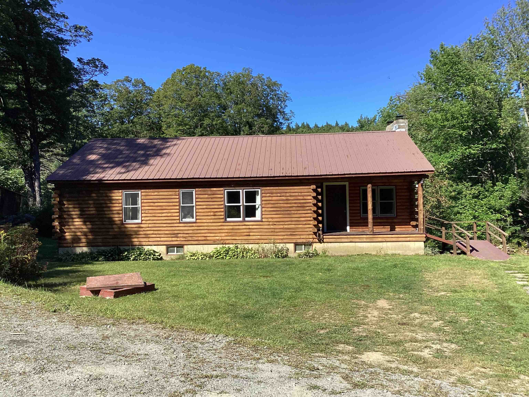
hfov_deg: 58.4
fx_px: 474
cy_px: 198
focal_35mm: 31
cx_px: 264
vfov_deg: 45.4
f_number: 2.4
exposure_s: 1/858
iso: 25
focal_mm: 3.3
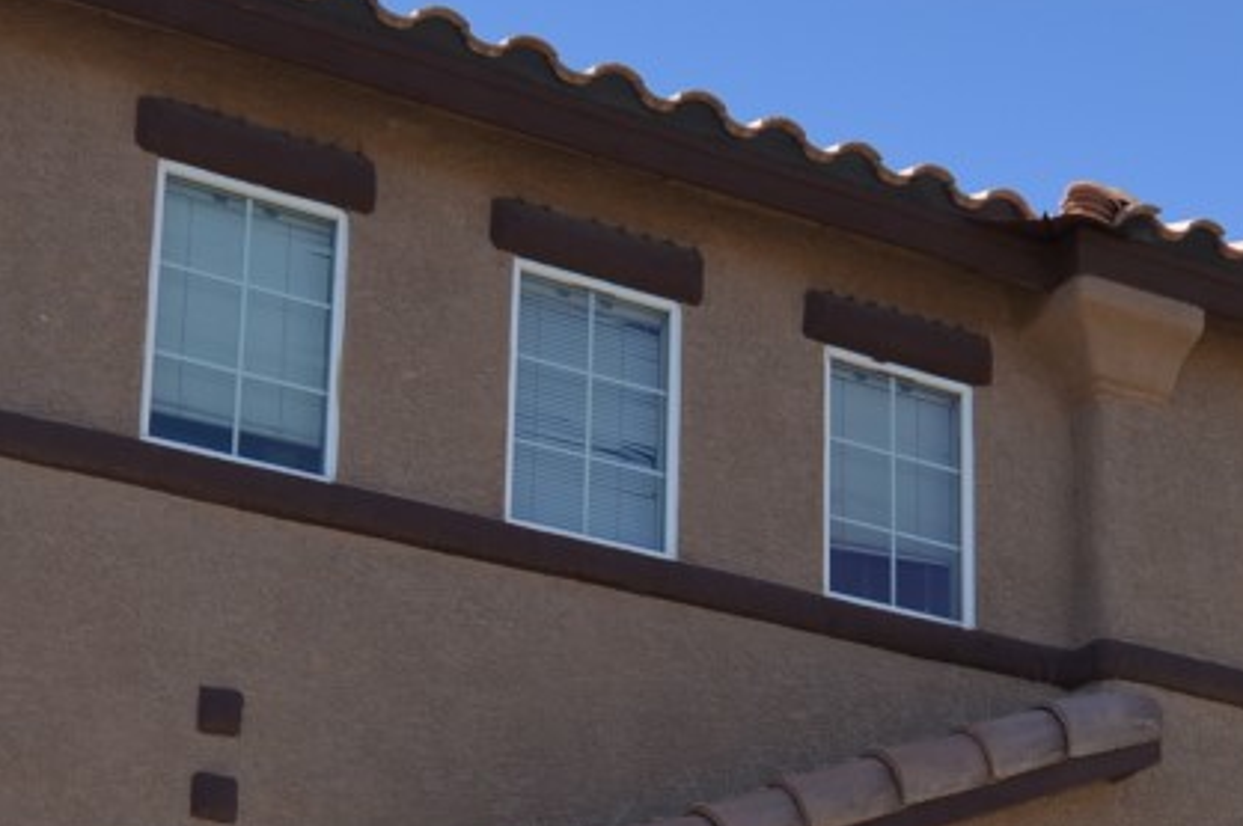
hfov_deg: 30.1
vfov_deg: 18.5
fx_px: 2310
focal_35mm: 67
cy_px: 1138
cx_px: 604
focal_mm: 11.5
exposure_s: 1/200
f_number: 7.1
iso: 100
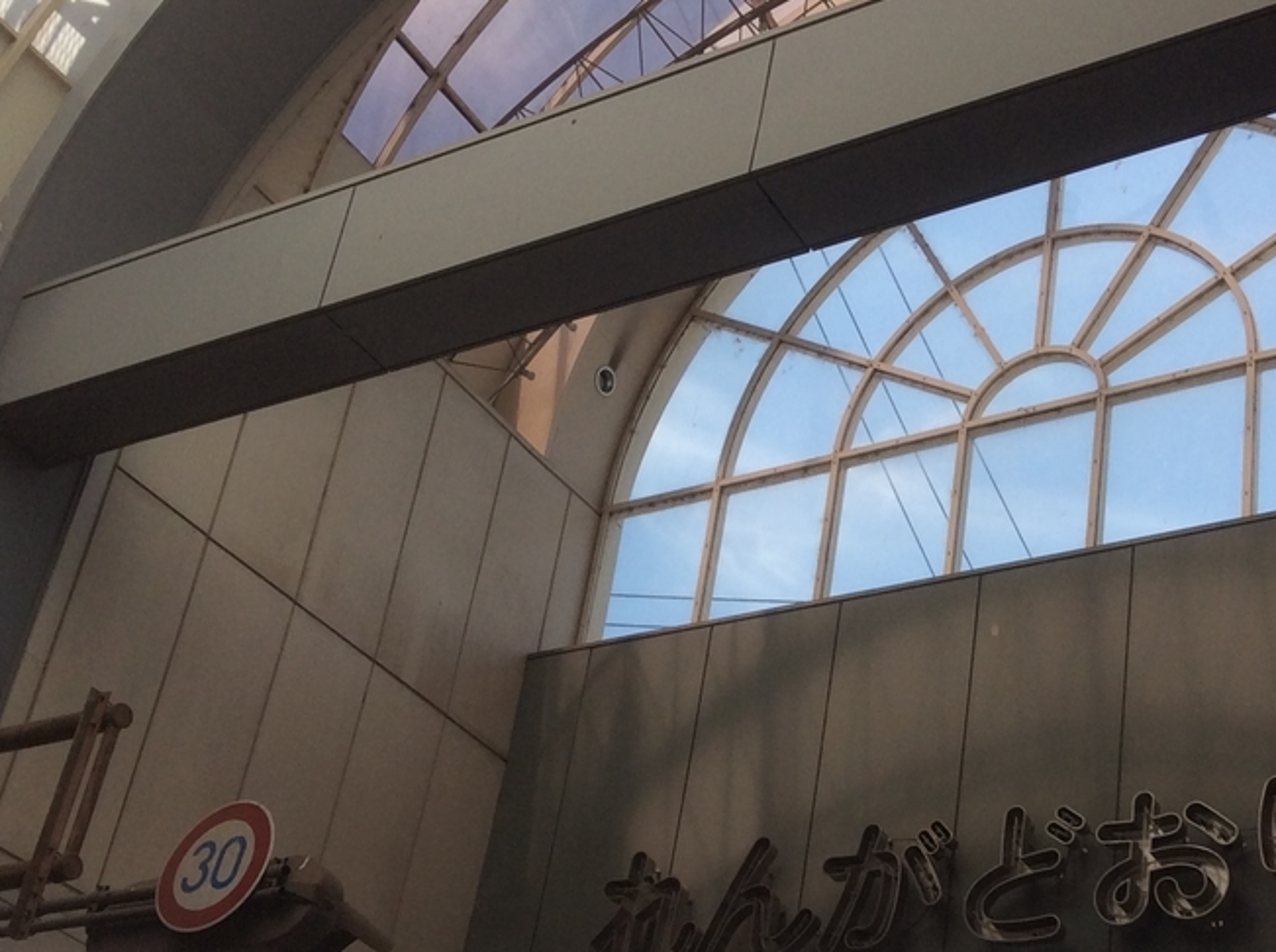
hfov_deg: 32.7
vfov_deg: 24.6
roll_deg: -8.9
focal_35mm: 59
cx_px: 755
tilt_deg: +27.8
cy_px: 672
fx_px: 2171
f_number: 2.4
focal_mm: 3.3
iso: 32
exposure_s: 1/907
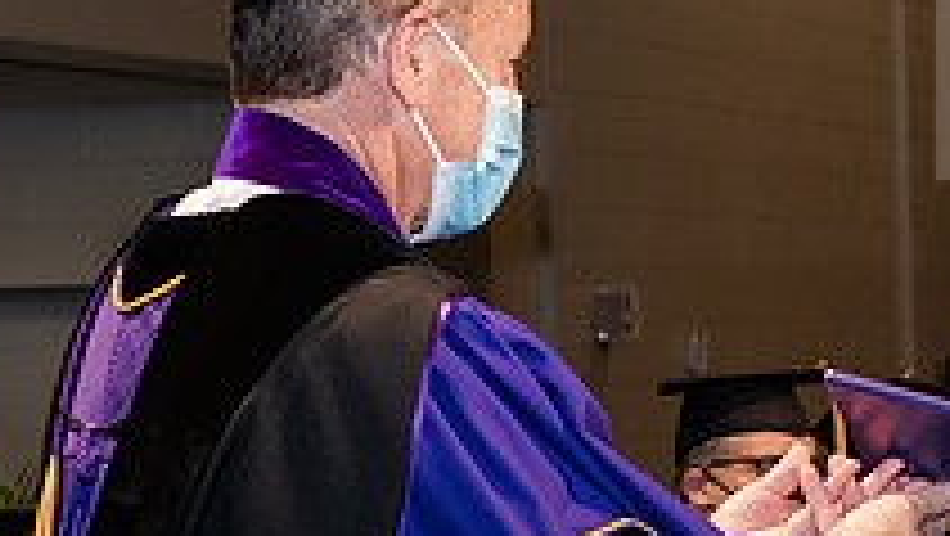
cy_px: 349
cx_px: 801
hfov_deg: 12.4
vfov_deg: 7.0
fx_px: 4361
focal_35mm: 173
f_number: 6.3
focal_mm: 60
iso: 1600
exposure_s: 1/200
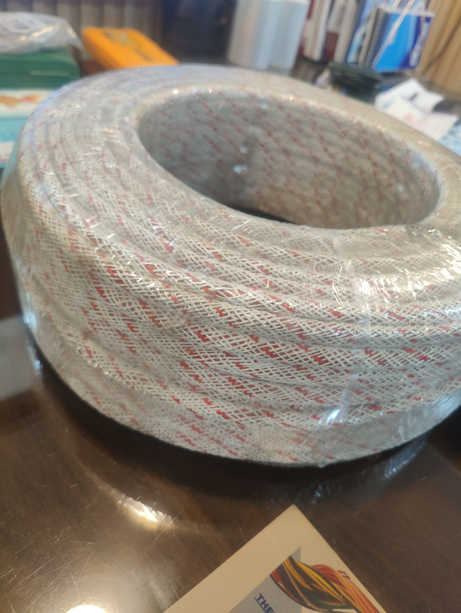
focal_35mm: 23
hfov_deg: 59.0
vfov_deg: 73.9
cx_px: 230
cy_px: 306
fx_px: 408
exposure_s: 1/100
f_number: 1.8
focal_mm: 6.06
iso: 250
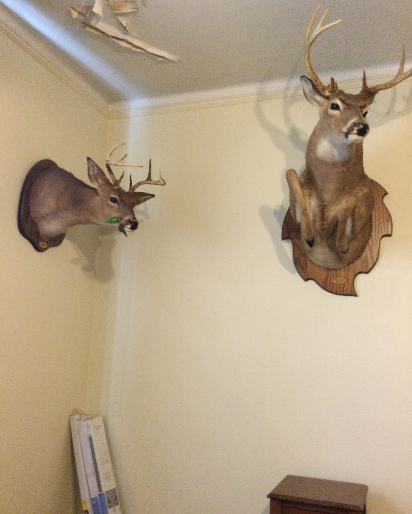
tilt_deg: +10.0
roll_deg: -1.4
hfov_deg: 44.5
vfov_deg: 54.2
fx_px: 503
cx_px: 202
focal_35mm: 33
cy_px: 243
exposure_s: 1/17
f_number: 2.4
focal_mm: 3.3
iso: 200
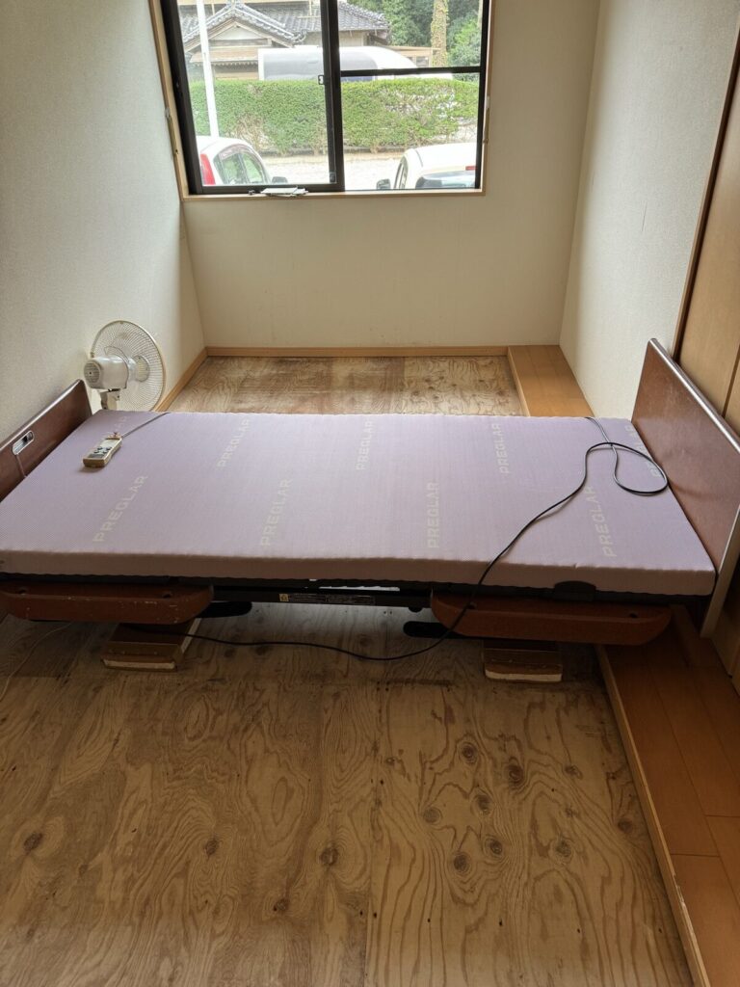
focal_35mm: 24
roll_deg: +0.9
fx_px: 684
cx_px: 370
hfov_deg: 56.8
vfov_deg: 71.6
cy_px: 494
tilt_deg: -31.2
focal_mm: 6.76
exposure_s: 1/121
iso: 100
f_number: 1.78
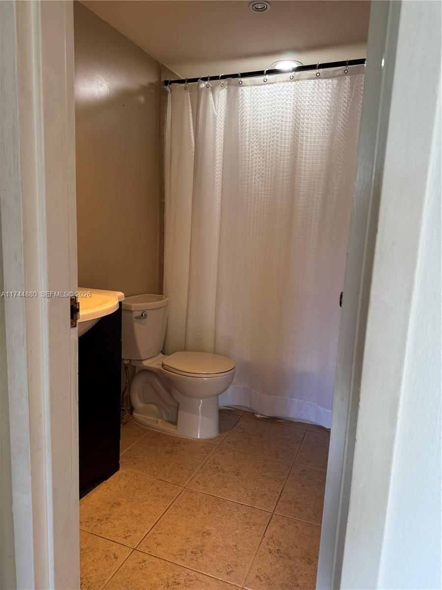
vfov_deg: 71.6
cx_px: 221
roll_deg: -2.8
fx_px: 409
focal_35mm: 24
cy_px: 295
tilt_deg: -9.1
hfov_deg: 56.8
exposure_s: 1/60
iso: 160
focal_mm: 6.76
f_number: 1.78
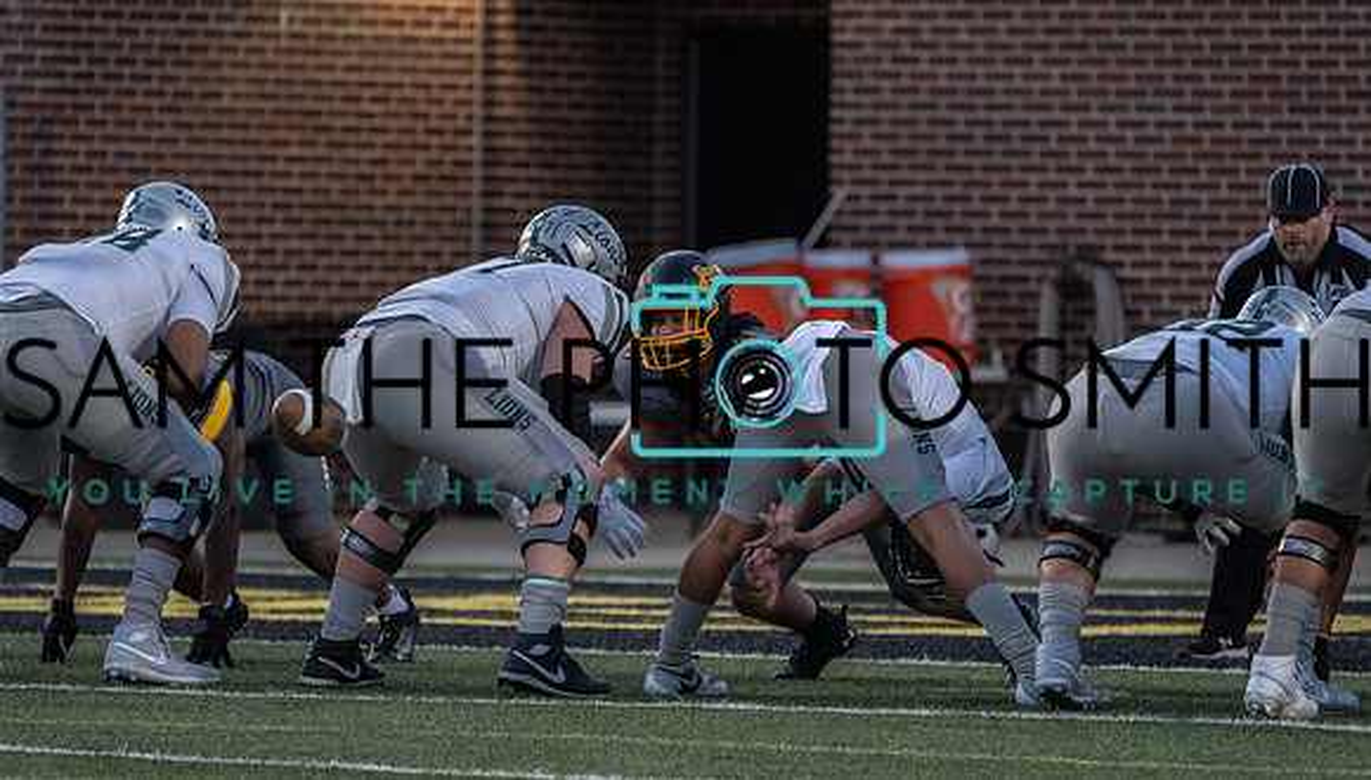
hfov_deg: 4.6
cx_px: 734
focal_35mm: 464
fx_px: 16905
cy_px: 491
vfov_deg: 2.6
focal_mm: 400
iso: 5000
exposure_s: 1/1000
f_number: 5.6
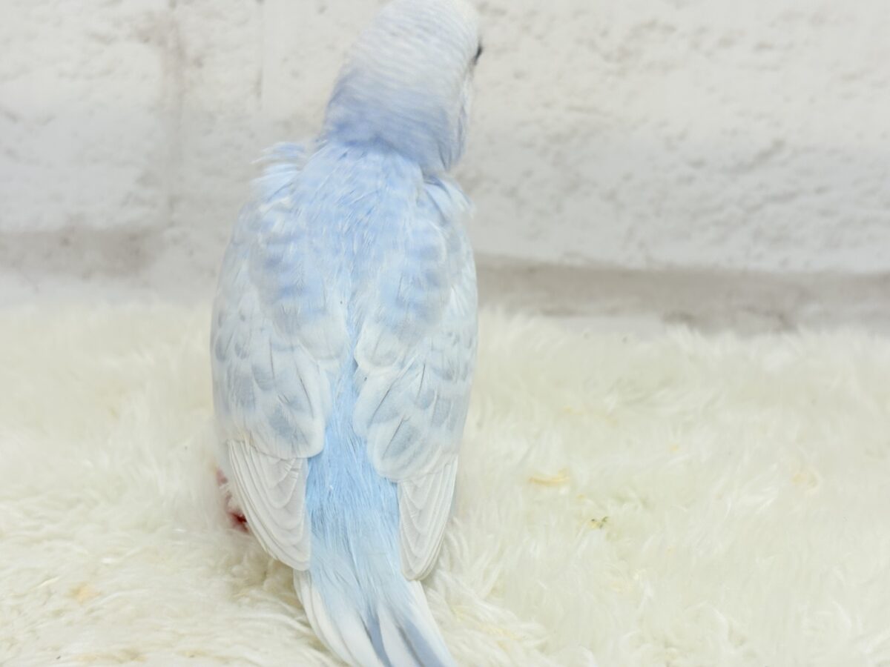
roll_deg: -1.9
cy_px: 334
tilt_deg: -18.3
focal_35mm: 52
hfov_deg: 36.8
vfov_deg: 28.0
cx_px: 445
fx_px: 1337
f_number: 1.6
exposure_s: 1/100
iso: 64
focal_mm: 5.96
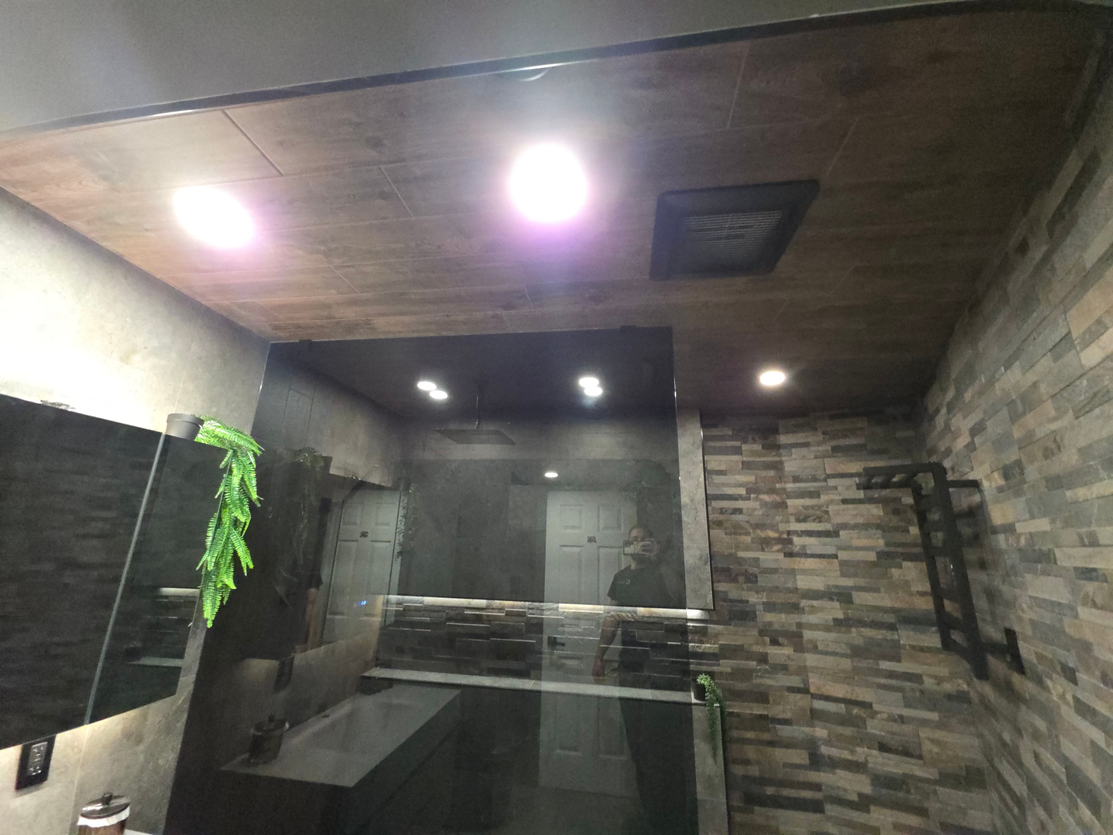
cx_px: 556
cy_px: 418
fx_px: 418
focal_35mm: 13
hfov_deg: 106.2
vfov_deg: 89.9
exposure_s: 1/60
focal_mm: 2.2
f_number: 1.9
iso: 1250
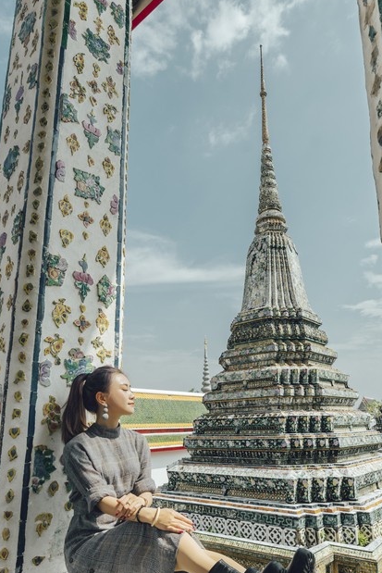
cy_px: 332
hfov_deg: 52.8
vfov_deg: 73.2
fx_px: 382
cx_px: 228
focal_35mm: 24
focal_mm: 15
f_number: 6.3
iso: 160
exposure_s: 1/640
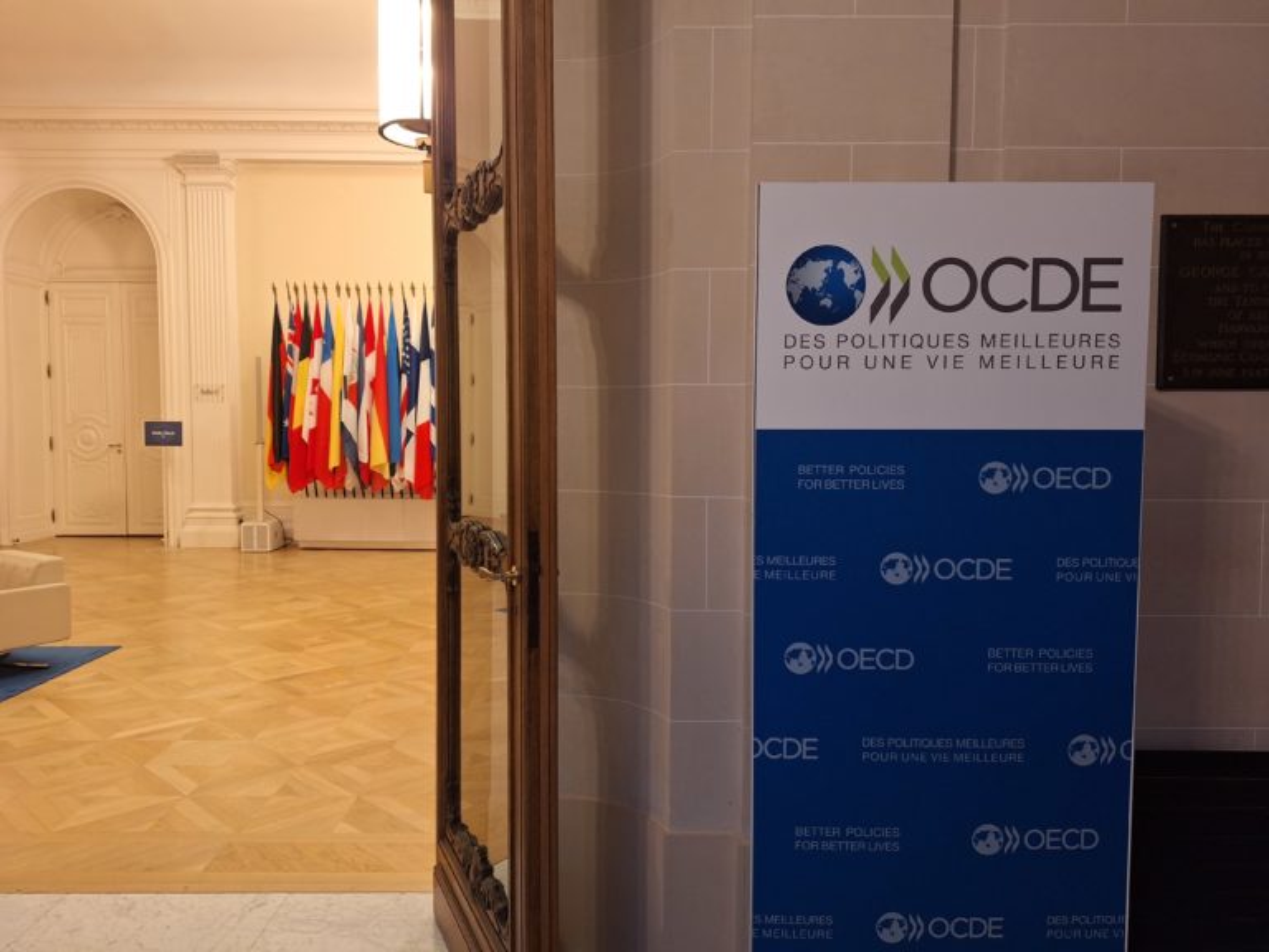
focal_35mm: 23
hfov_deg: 73.9
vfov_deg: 58.9
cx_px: 634
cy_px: 476
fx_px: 843
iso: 250
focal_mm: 5.54
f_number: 1.8
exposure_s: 1/50
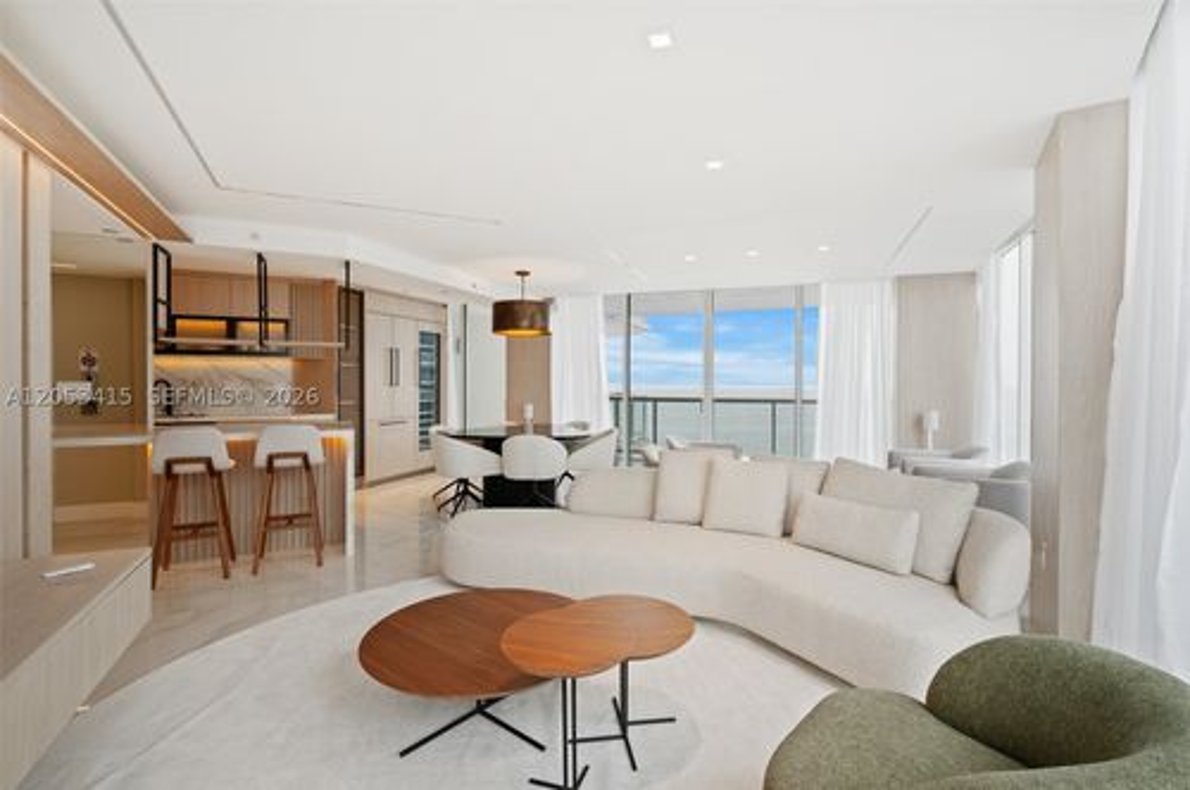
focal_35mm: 16
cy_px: 395
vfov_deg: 73.6
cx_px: 595
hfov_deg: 96.8
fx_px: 528
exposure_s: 1/25
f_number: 8
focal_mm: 16
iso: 200
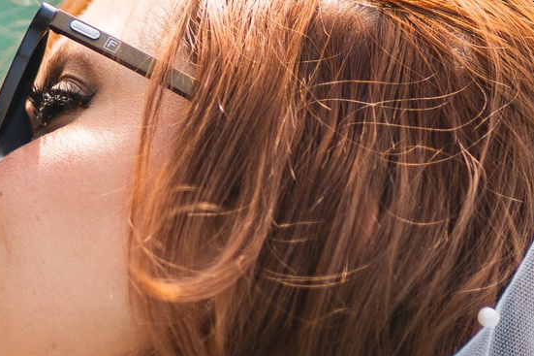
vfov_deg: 3.5
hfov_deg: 5.1
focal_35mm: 395
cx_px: -459
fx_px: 5857
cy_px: 347
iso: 160
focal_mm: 85
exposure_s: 1/1000
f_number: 1.8
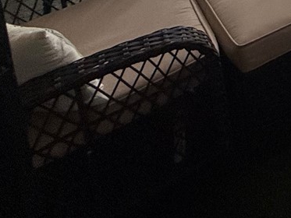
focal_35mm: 60
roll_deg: -0.4
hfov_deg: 22.2
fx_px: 505
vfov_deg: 16.7
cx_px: 500
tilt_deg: -10.6
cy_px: -244
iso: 64
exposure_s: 1/120
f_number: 2.2
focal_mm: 2.22
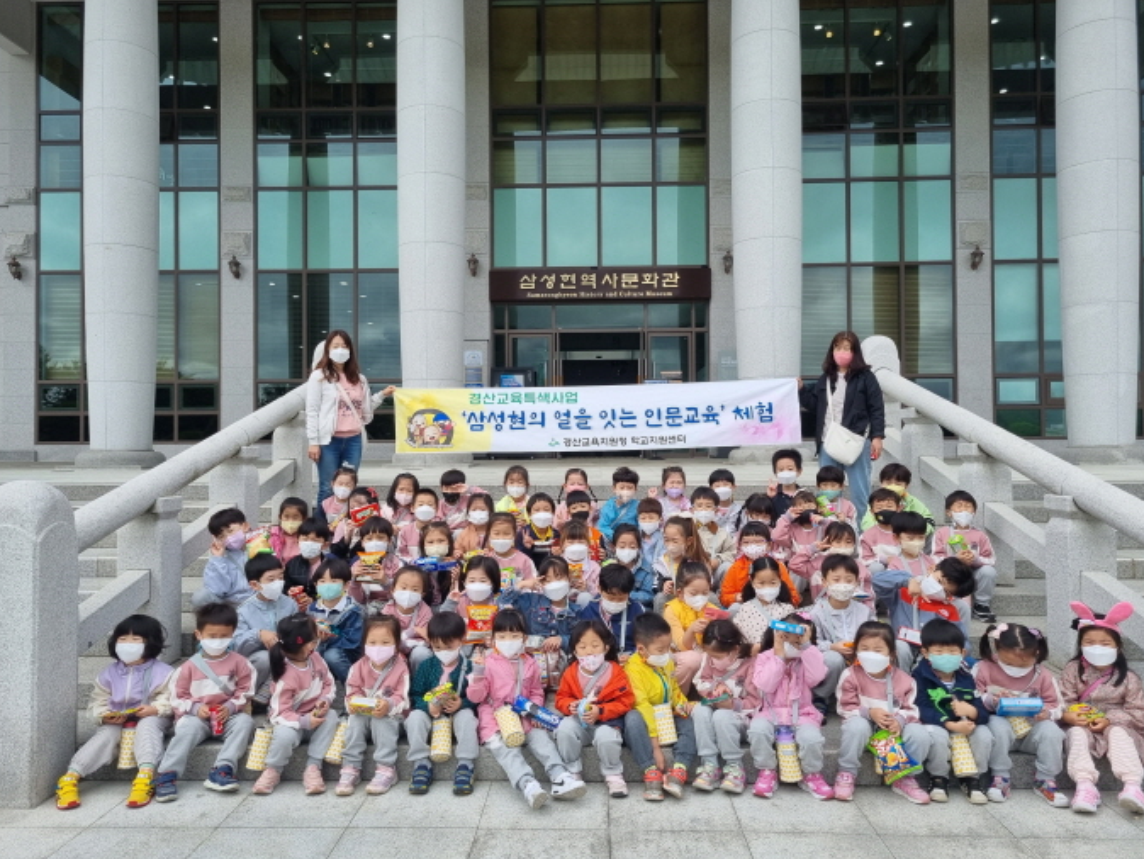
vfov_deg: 51.4
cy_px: 429
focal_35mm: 27
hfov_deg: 65.3
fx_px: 893
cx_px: 582
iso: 50
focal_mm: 5.4
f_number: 1.8
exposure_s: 1/2176
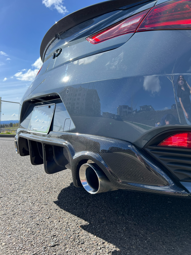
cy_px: 128
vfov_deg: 67.3
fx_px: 191
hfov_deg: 53.1
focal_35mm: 26
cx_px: 96
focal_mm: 5.7
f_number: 1.5
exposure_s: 1/2083
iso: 50
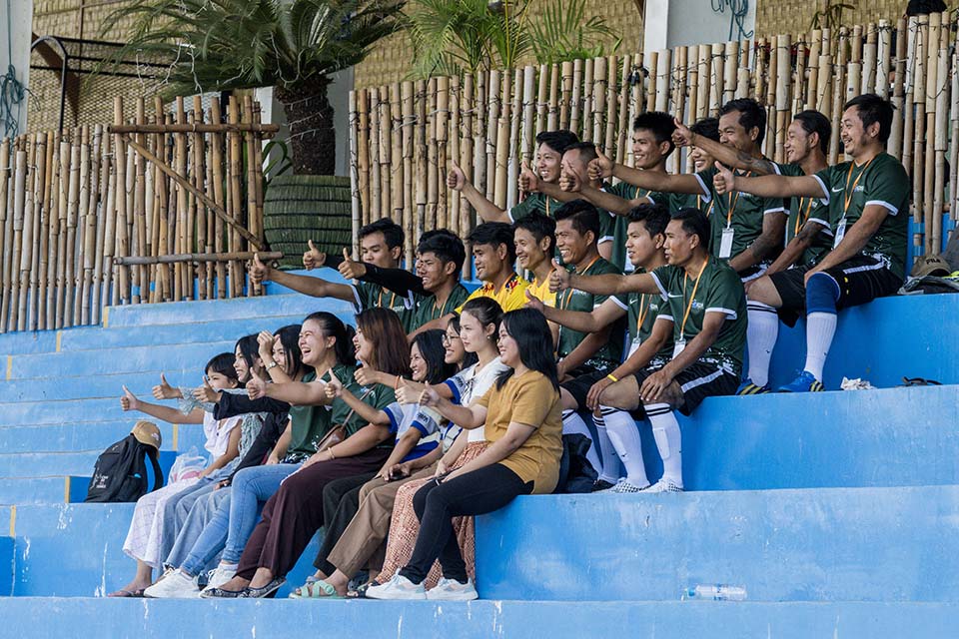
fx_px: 5327
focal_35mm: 200
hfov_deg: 10.3
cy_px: 320
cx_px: 480
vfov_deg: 6.9
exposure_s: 1/1000
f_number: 8
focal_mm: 200
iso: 1800
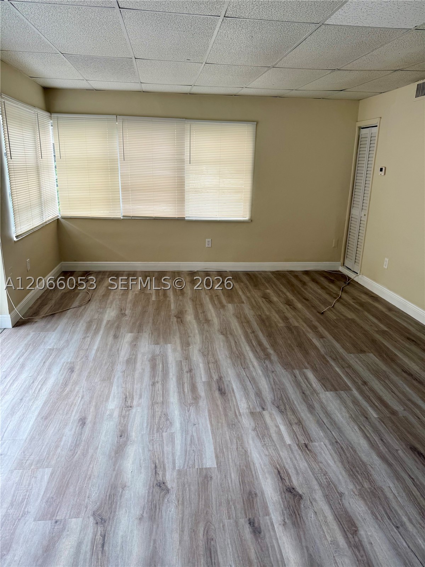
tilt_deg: -15.9
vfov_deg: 71.6
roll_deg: -1.6
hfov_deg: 56.8
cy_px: 284
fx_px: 393
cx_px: 212
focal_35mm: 24
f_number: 1.78
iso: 80
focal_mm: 6.76
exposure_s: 1/121
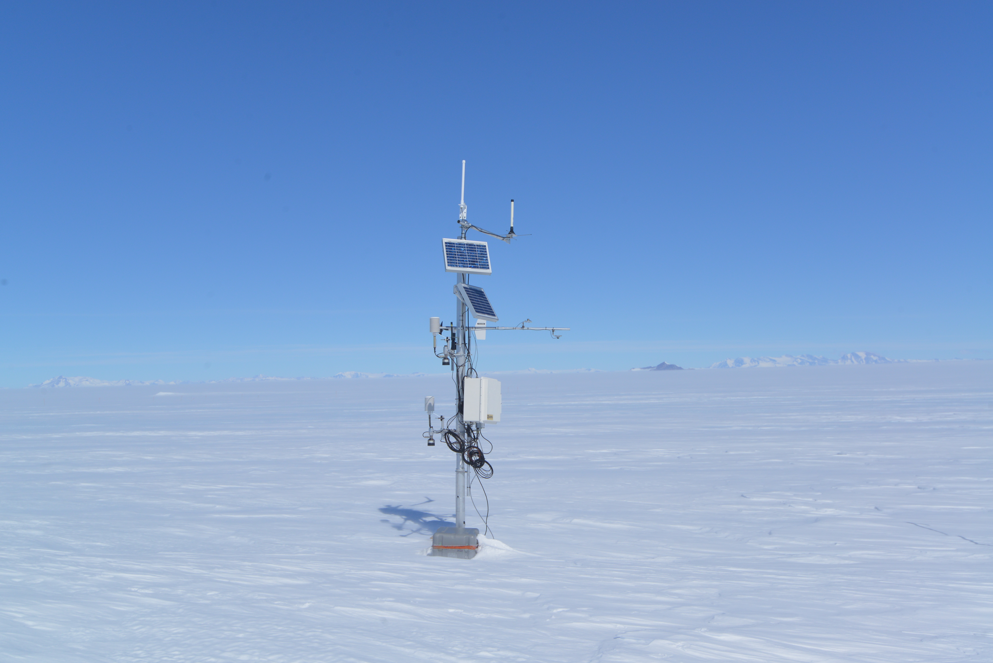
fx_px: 966
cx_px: 496
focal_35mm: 35
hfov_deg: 54.4
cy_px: 332
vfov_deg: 37.9
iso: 500
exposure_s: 1/2500
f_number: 10
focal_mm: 35
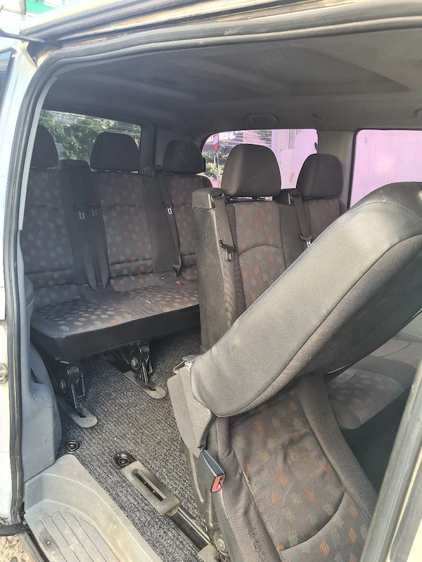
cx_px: 211
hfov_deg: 53.1
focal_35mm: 26
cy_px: 281
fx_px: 423
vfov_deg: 67.3
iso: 80
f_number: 1.8
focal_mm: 5.4
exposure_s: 1/100
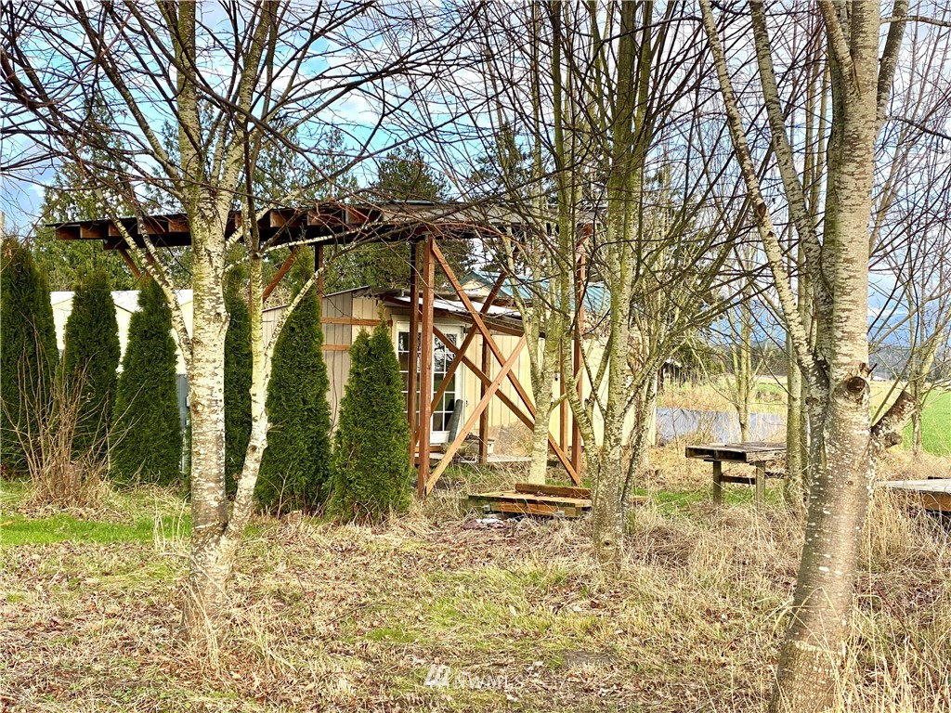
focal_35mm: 52
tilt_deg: -0.1
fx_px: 1429
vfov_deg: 28.0
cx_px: 476
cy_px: 356
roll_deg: -2.1
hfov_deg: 36.8
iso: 20
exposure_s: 1/353
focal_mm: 6
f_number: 2
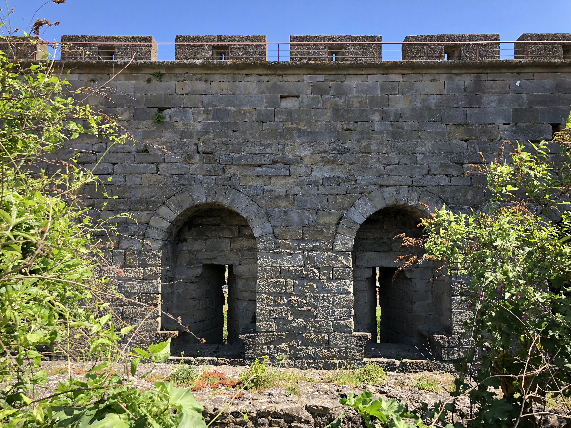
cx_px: 286
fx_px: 462
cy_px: 214
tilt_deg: +4.9
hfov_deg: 63.4
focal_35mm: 28
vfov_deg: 49.7
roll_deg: +0.7
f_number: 1.8
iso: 20
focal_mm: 4
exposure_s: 1/440
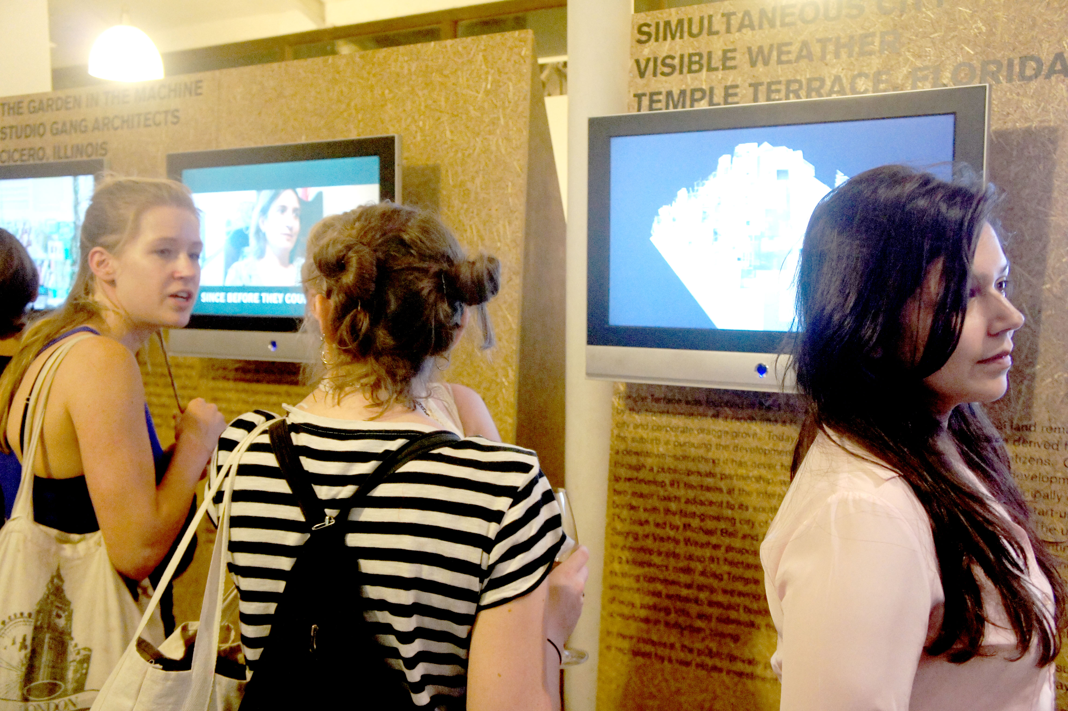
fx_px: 1112
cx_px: 534
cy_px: 356
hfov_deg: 51.3
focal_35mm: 38
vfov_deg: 35.5
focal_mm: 25
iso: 1600
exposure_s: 1/60
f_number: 4
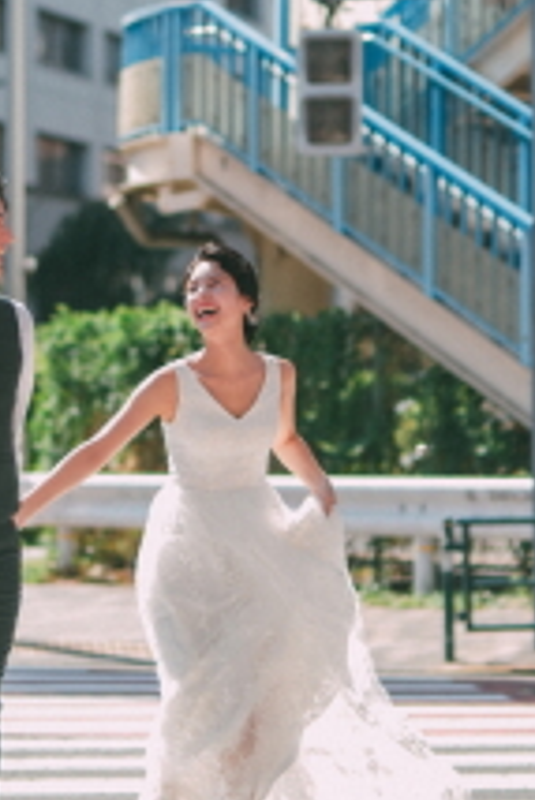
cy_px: 164
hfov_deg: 8.2
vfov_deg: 12.2
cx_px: 146
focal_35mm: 168
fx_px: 3739
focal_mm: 50
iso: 100
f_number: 1.4
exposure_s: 1/4000
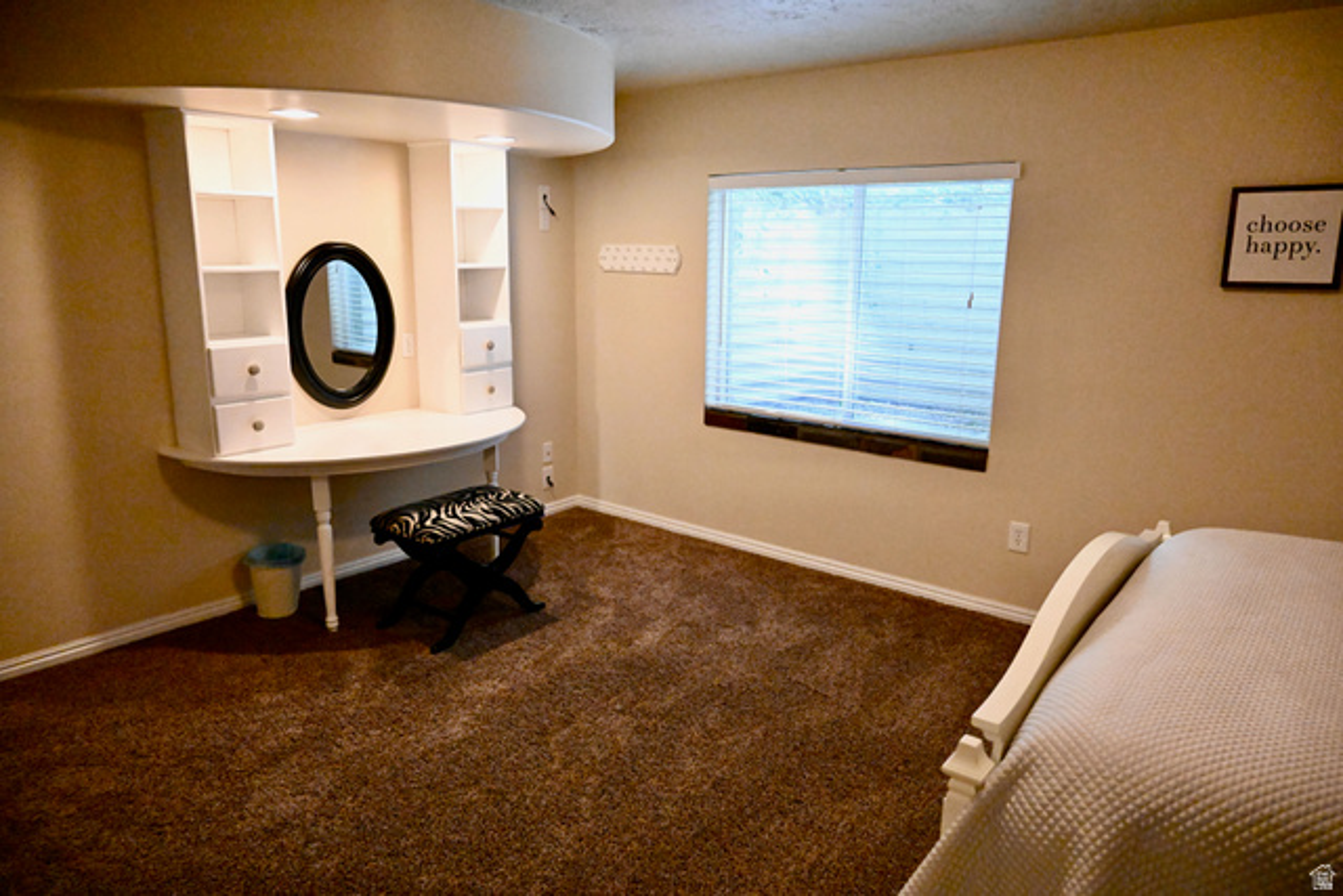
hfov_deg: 73.7
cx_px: 672
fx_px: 895
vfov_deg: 53.2
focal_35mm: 24
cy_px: 448
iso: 16000
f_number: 4
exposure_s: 1/1000
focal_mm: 24
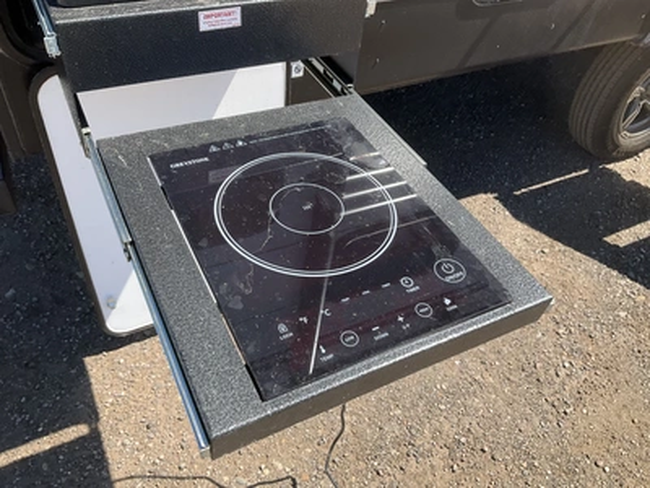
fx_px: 545
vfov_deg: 48.2
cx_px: 325
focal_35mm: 29
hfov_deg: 61.7
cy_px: 244
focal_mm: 3
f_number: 1.8
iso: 25
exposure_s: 1/829
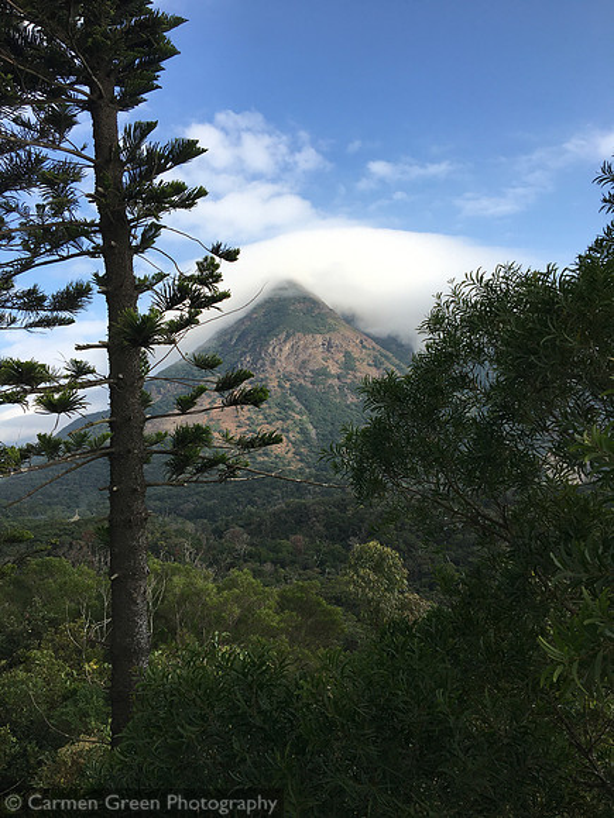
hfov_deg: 48.2
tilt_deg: +6.3
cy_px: 409
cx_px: 307
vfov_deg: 61.7
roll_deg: +0.3
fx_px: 686
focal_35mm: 29
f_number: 2.2
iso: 25
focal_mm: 4.15
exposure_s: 1/1166
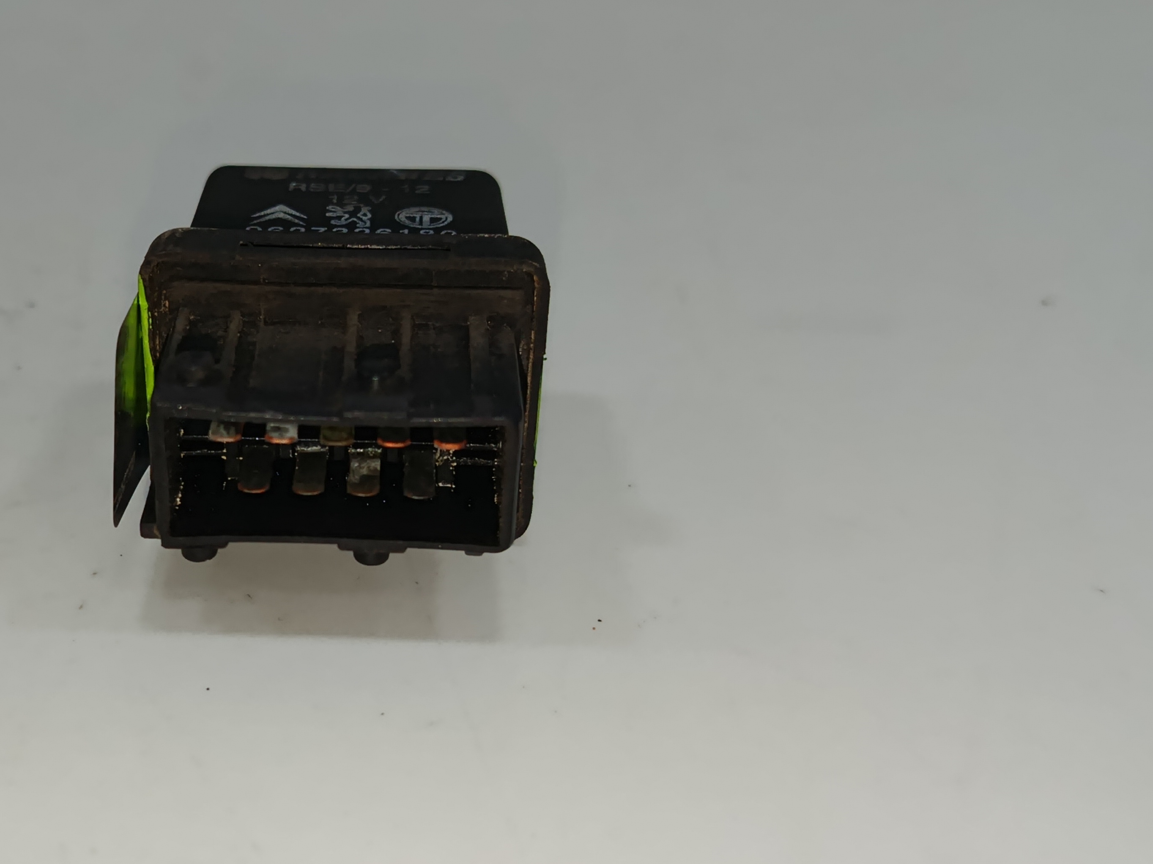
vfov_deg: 32.8
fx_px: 1466
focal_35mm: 44
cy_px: 484
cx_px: 328
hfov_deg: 42.0
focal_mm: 5.24
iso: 407
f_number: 1.7
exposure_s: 1/100
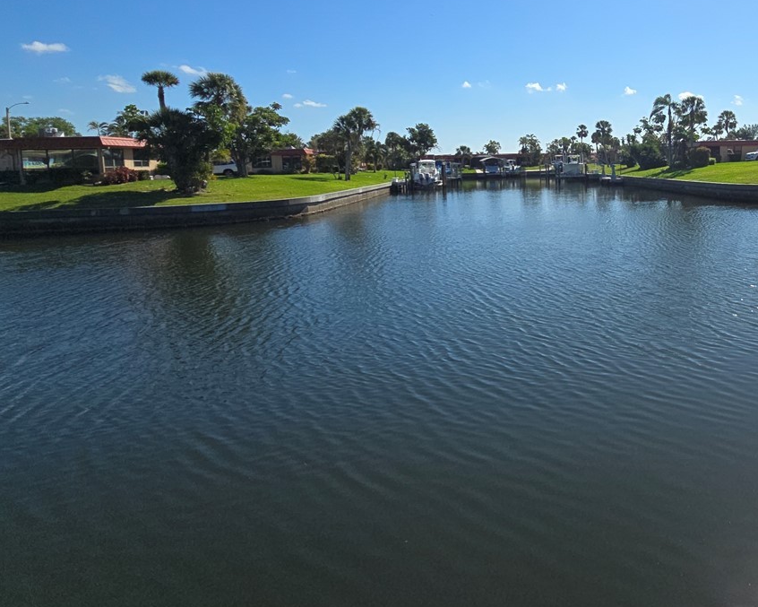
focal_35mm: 24
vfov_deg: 57.6
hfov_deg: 65.1
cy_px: 209
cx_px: 587
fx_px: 538
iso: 50
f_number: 2.2
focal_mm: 2.2
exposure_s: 1/3300
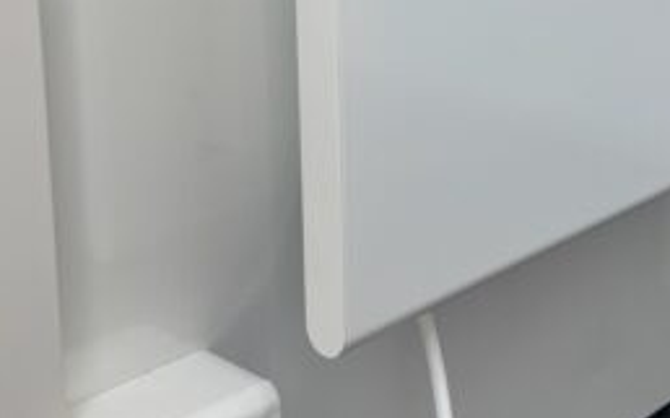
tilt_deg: -14.6
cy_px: -26
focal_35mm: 82
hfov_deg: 25.2
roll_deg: -1.0
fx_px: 1497
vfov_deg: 15.5
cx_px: 405
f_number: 1.6
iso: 40
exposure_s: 1/241
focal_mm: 5.96
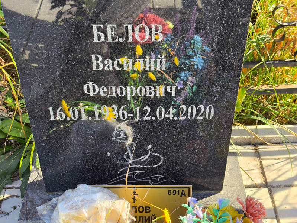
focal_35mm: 50
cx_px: 148
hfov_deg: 38.2
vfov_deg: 29.1
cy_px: 112
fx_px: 429
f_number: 1.7
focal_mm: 4.71
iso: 50
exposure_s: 1/246
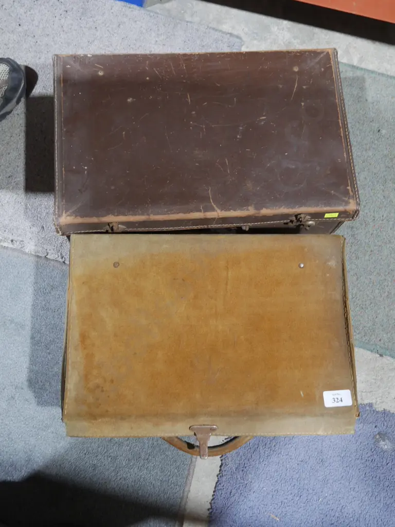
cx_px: 198
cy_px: 264
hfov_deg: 37.7
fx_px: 578
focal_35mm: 38
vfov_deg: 49.0
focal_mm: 19
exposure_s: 1/60
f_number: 4.1
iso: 1000
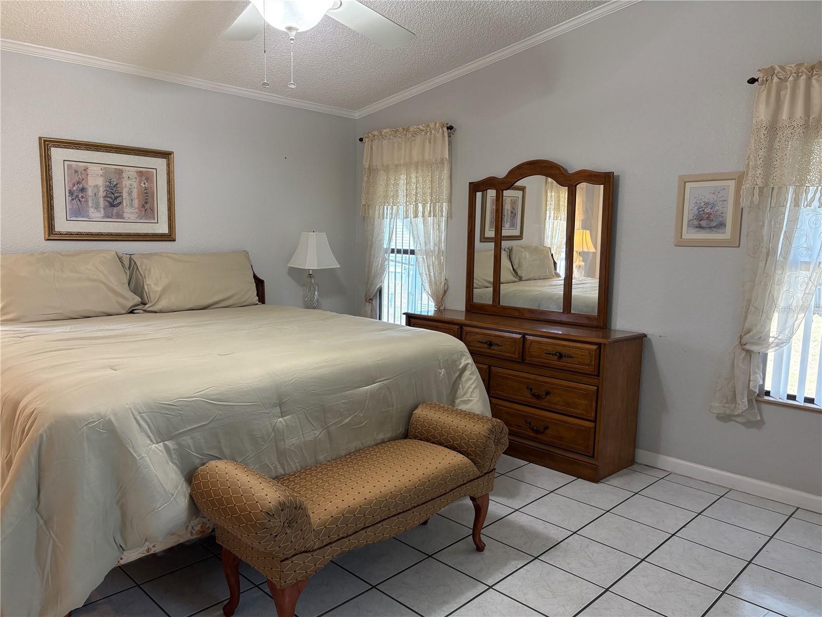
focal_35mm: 26
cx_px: 411
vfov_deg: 53.1
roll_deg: -0.5
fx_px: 617
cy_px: 308
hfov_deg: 67.3
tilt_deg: -7.0
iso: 160
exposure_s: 1/120
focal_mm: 5.96
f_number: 1.6
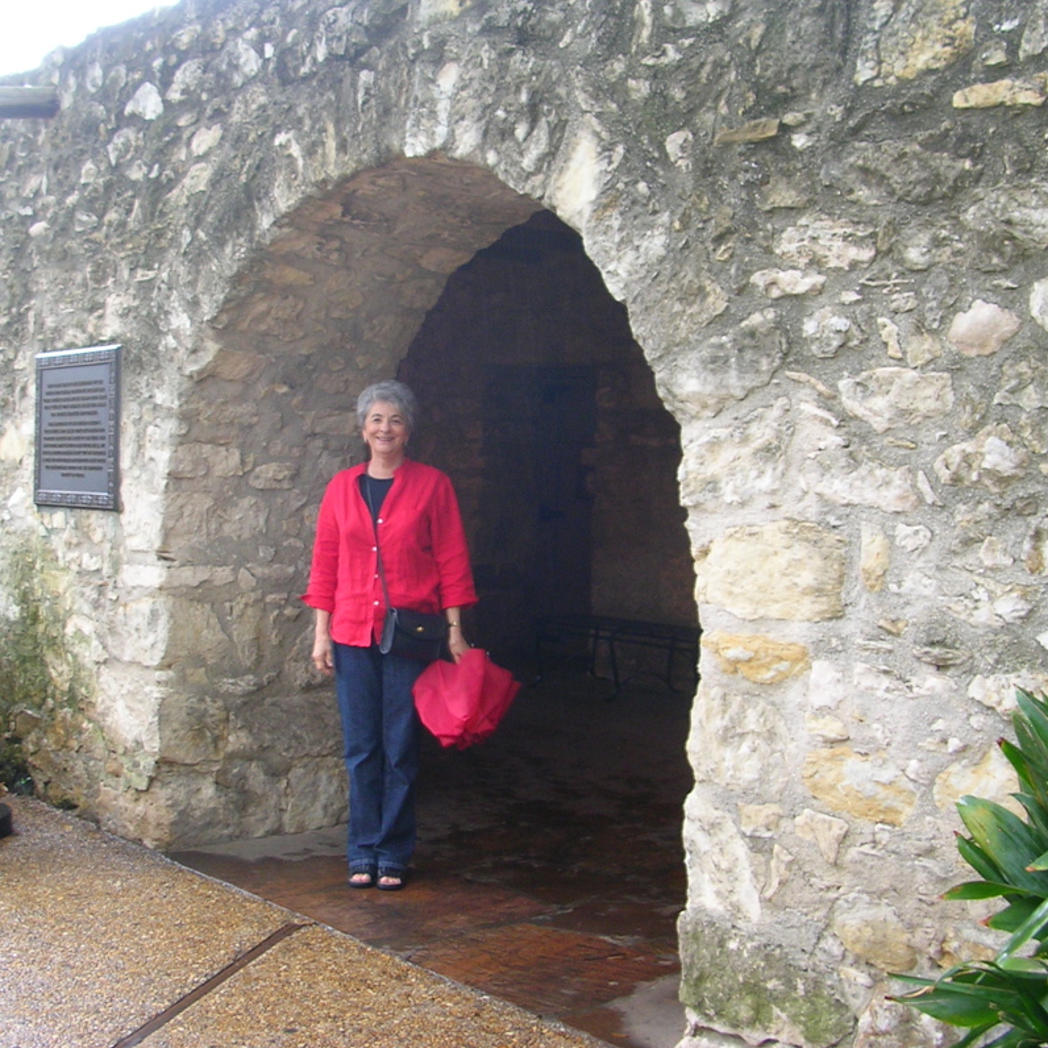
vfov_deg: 37.6
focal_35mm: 45
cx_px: 507
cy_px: 524
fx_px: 1541
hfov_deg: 37.5
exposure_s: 1/6.6
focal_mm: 5.8
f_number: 2.8
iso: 50
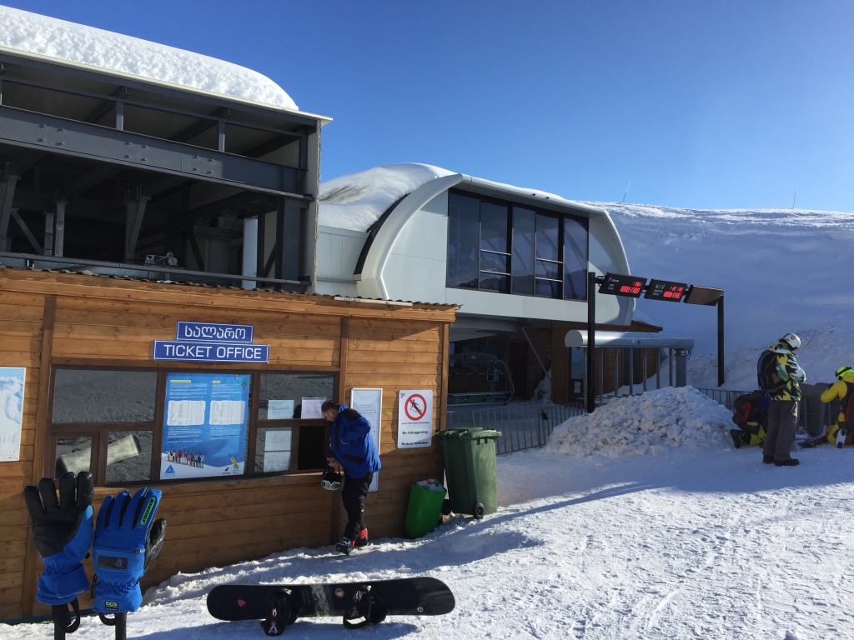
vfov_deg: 48.2
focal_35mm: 29
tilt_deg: +3.1
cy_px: 320
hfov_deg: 61.7
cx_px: 427
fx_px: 715
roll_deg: -1.9
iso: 32
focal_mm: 4.15
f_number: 2.2
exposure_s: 1/2198
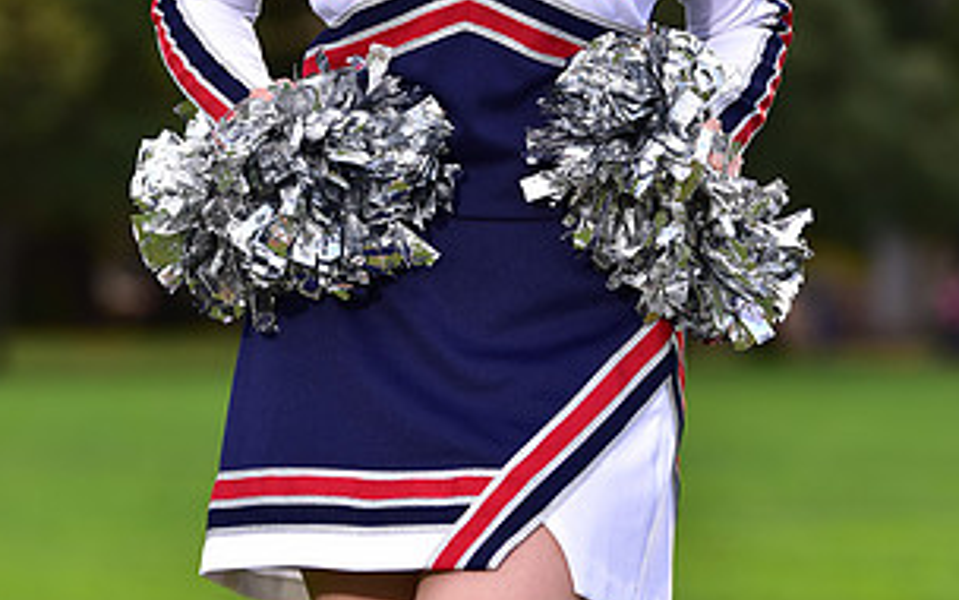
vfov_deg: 4.5
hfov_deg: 7.2
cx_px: 519
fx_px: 7632
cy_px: -164
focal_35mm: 292
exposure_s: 1/250
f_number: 4.5
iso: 160
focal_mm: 150
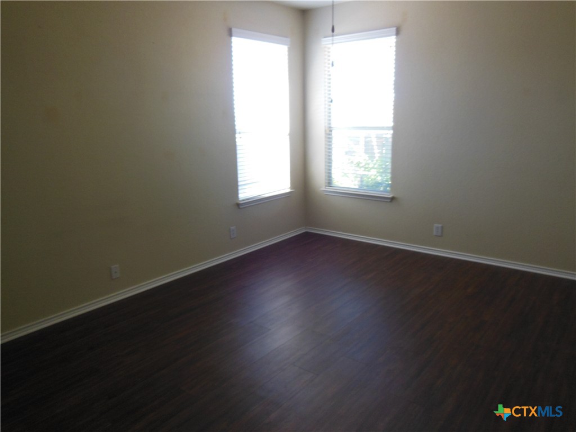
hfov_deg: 69.4
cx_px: 288
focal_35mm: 25
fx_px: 416
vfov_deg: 54.9
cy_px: 216
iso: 250
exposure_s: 1/30
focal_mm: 4.5
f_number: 3.5
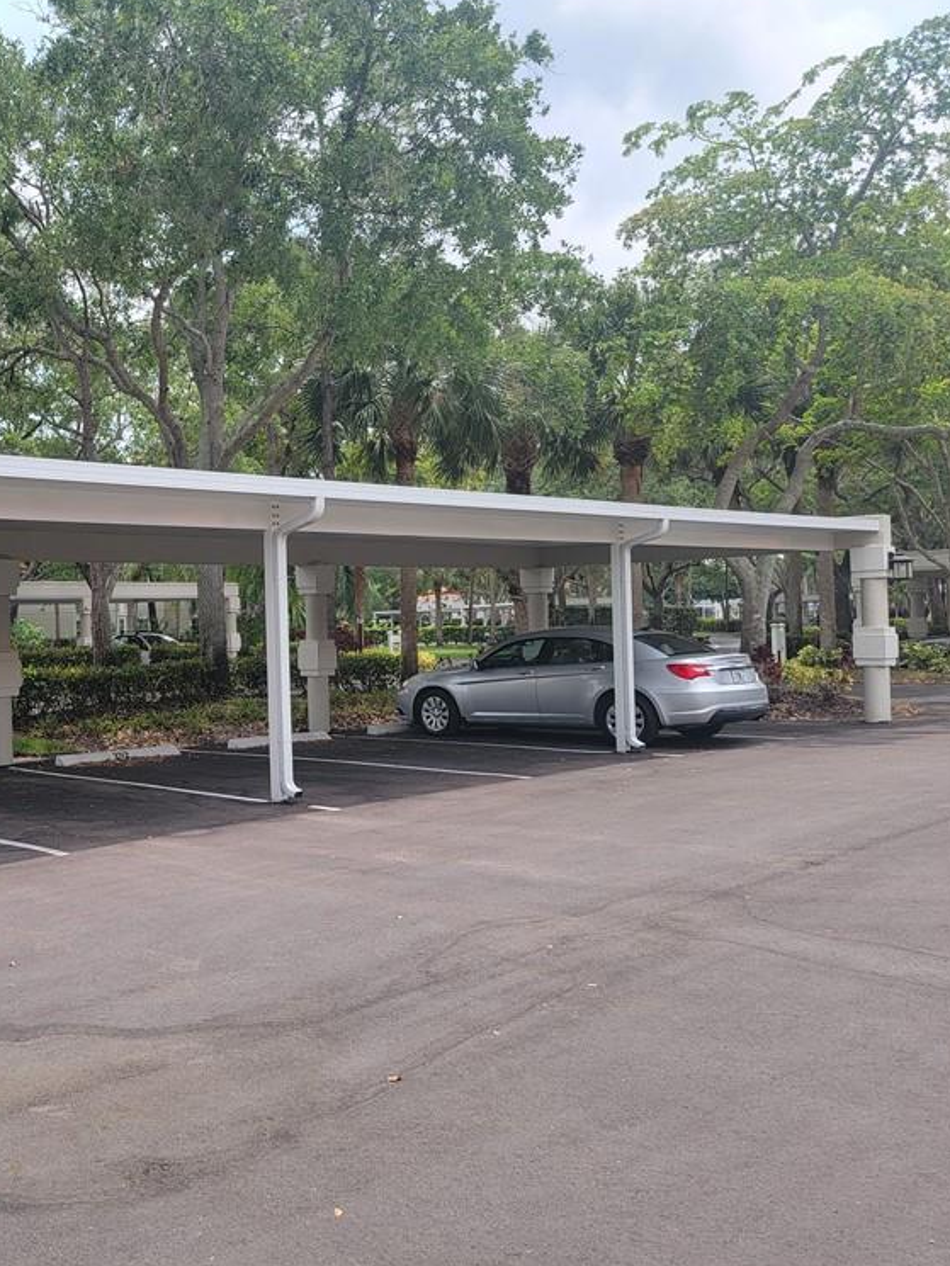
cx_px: 90
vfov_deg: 55.3
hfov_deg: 39.7
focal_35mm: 33
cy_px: 630
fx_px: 1207
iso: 16
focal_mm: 6.7
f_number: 1.8
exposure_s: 1/525
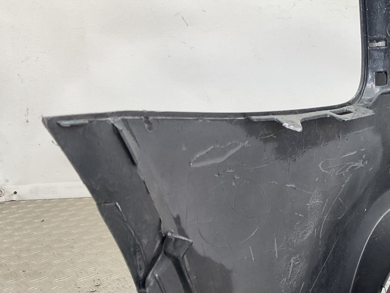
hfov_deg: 36.3
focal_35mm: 51
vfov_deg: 28.2
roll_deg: +2.8
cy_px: 214
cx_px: 309
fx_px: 575
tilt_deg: -18.6
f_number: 1.8
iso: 25
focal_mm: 3
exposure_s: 1/100
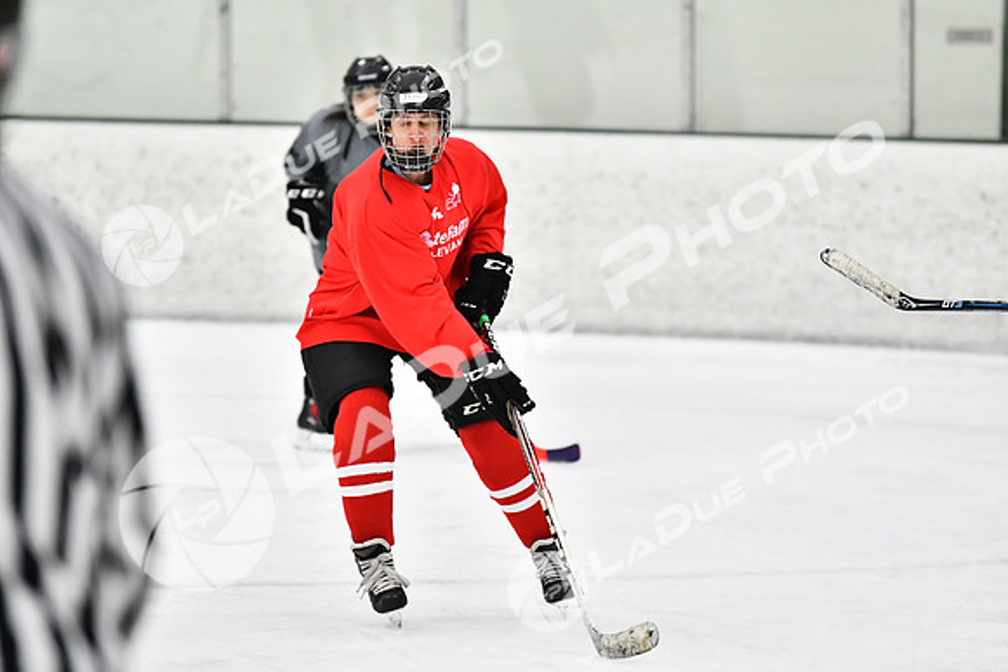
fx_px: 5461
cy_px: 336
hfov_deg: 10.5
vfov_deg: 7.0
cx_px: 504
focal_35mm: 195
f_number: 2.8
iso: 5000
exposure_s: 1/1250
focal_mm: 130
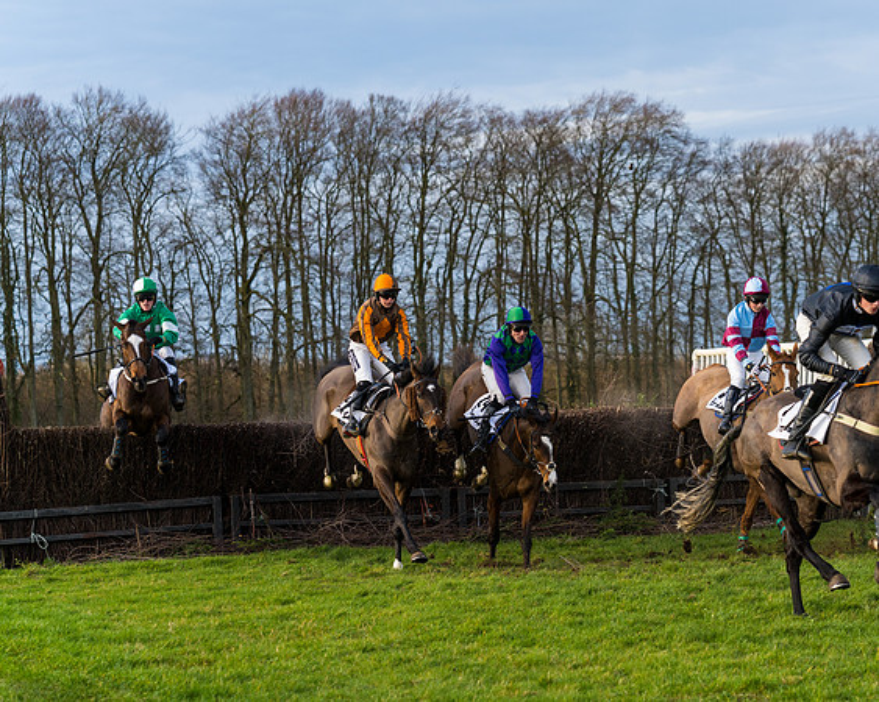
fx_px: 2724
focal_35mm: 105
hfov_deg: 18.3
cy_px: 351
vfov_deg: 14.7
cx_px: 527
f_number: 4
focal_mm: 93
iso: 400
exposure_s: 1/1000
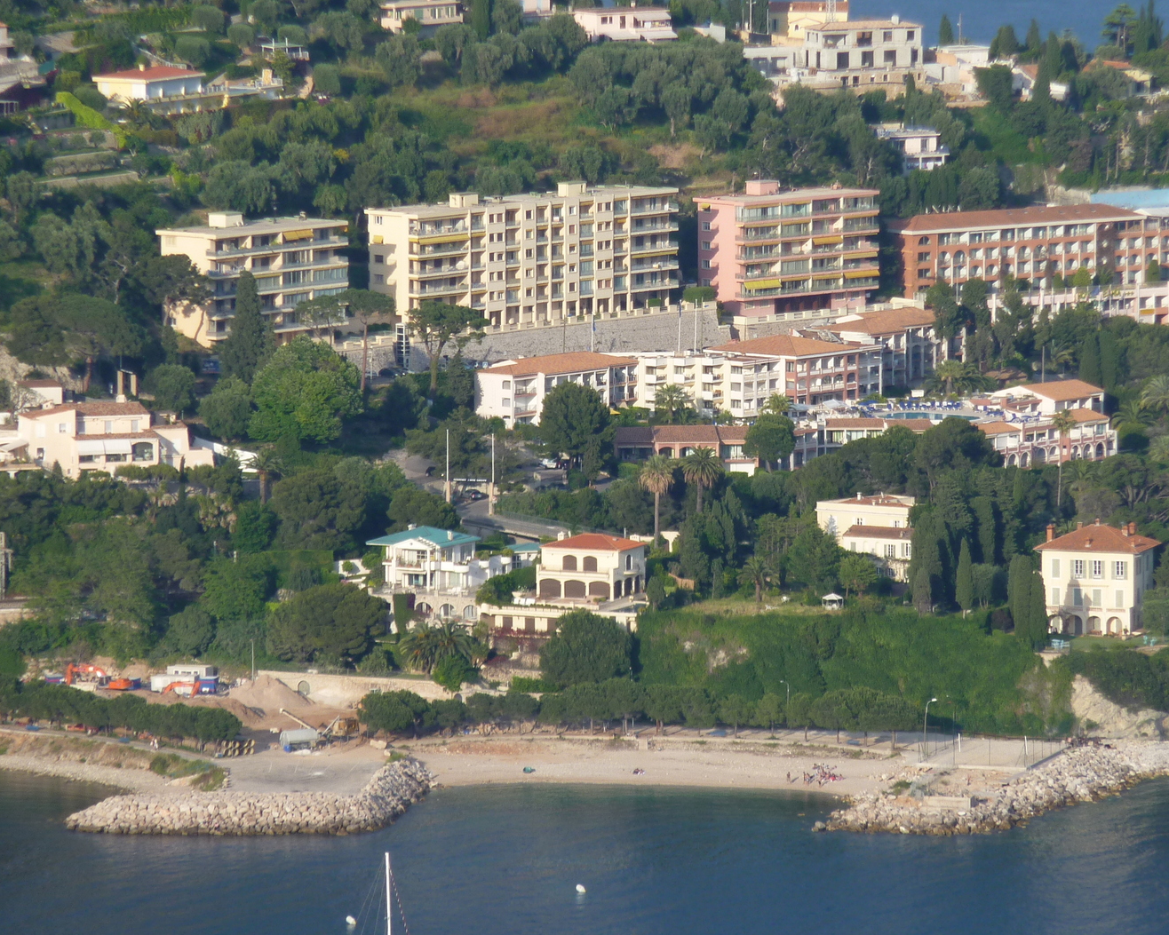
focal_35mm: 356
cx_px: 667
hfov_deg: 5.4
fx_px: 12318
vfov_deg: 4.3
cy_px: 464
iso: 80
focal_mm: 49.2
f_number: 4.9
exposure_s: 1/400
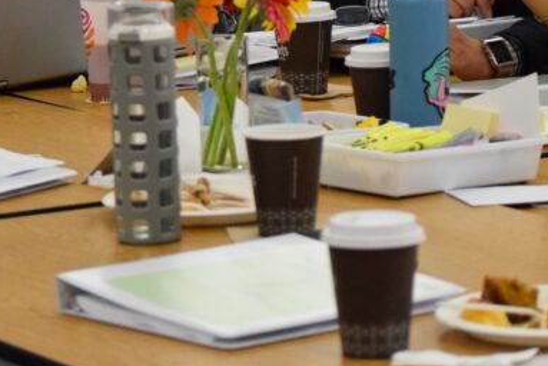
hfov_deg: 9.5
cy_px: -92
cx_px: 197
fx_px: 3280
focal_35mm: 215
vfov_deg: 6.3
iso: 3200
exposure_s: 1/250
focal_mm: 55
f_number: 4
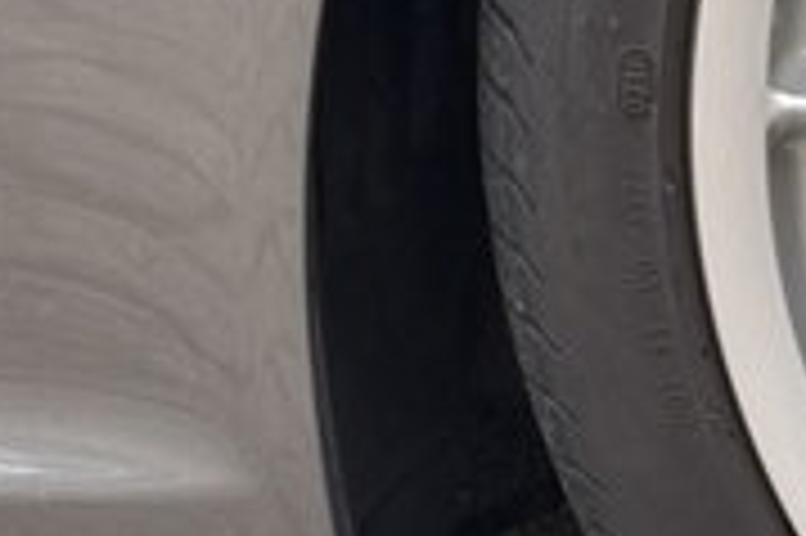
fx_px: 9976
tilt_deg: -15.9
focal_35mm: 446
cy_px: 257
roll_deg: -0.1
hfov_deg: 4.6
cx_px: 1594
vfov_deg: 3.1
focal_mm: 16.89
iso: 80
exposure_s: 1/121
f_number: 2.8
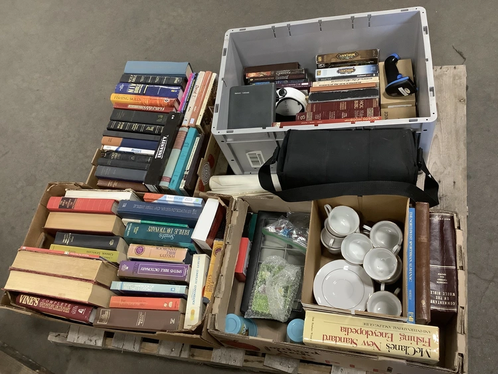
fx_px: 446
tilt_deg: -60.8
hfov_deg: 58.3
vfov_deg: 45.5
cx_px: 249
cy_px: 187
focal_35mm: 31
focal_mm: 3.3
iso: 320
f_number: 2.4
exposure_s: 1/40
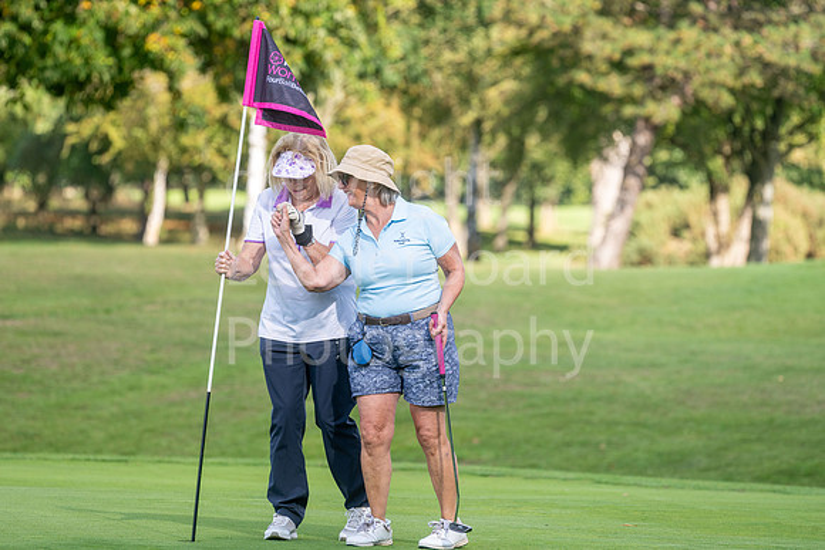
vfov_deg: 4.6
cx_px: 412
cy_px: 275
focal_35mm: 300
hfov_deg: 6.9
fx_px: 6876
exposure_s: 1/500
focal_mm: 300
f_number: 6.3
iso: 250
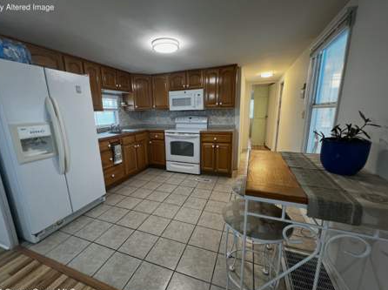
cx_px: 184
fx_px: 157
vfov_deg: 85.5
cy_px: 149
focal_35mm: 14
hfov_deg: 102.1
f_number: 1.8
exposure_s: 1/60
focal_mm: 1.57
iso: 125
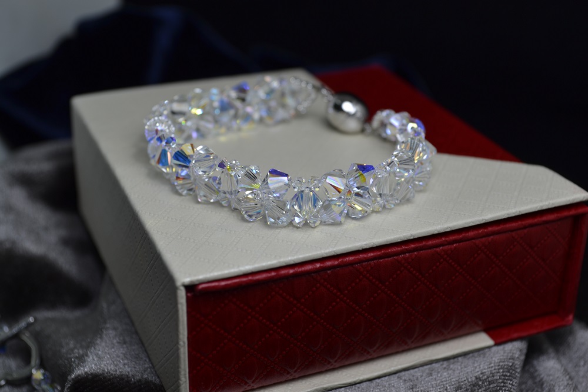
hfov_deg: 35.1
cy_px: 196
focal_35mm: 57
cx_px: 294
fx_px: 931
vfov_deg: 23.8
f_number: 5.6
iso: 100
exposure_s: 1/60
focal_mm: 38
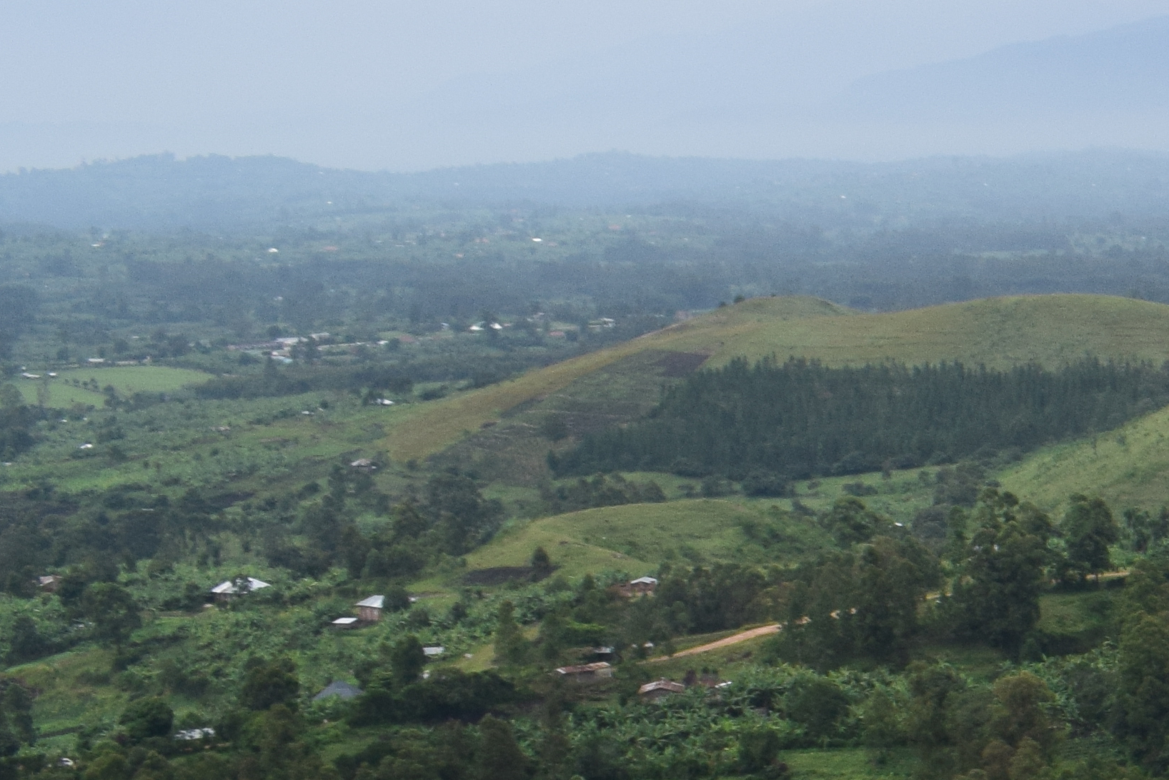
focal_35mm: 99
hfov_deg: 17.3
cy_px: 777
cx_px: 2021
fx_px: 3215
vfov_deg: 13.6
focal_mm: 18
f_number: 11
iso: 400
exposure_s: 1/500
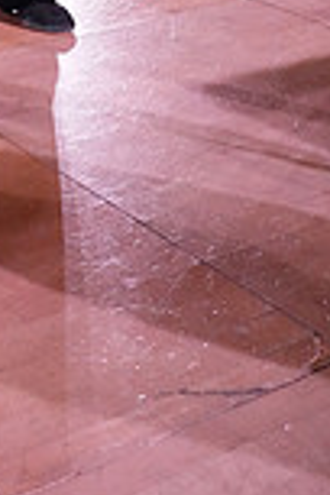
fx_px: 1251
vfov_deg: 17.8
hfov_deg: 13.6
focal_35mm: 91
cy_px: -401
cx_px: -251
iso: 6400
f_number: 5
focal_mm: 24
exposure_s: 1/400
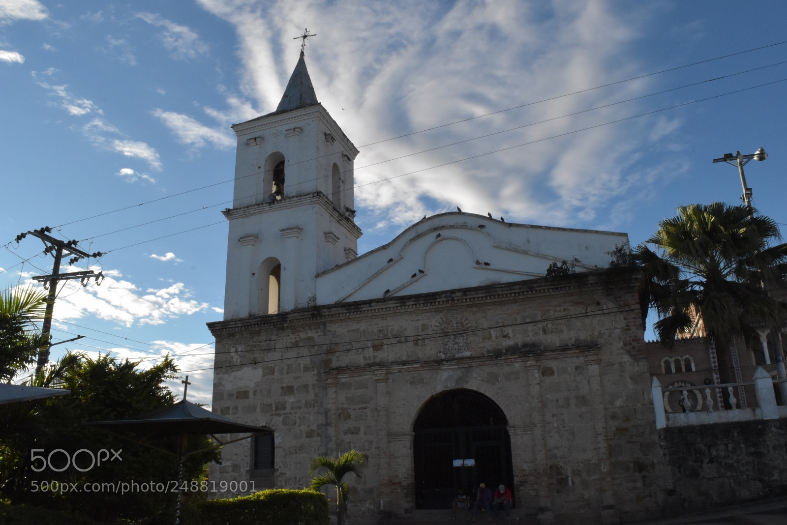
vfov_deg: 48.0
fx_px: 590
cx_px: 394
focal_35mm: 27
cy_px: 262
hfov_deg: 67.4
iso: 3200
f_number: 22
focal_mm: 18
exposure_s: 1/800
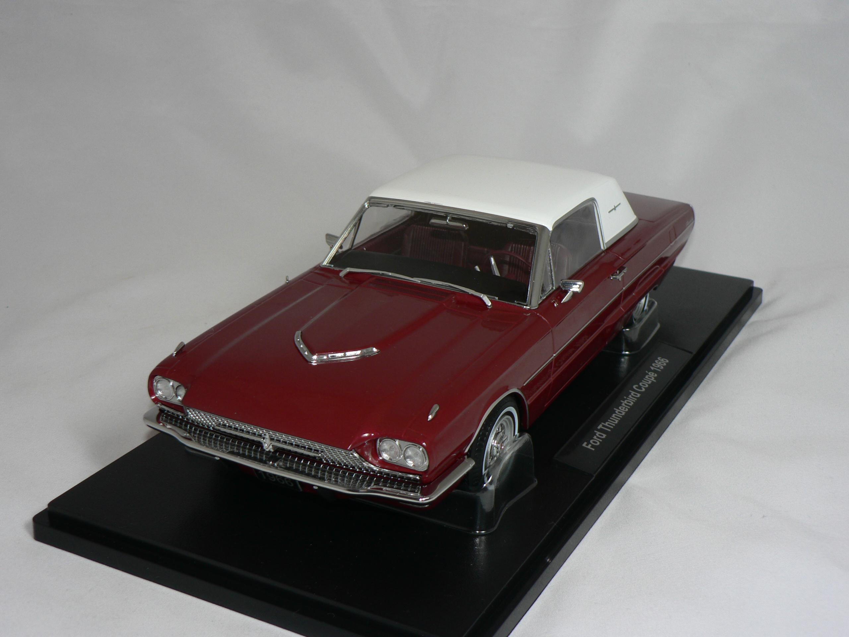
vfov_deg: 28.6
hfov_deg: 37.5
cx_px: 424
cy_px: 318
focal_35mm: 51
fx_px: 1251
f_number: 2.8
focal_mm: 8.4
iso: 80
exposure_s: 1/60
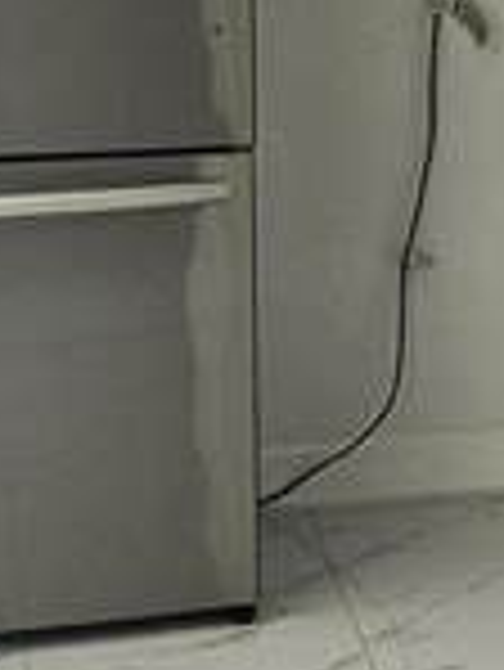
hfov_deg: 9.4
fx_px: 2869
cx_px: 1008
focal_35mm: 148
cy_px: -18
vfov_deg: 13.1
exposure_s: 1/120
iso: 80
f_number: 1.8
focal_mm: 5.4
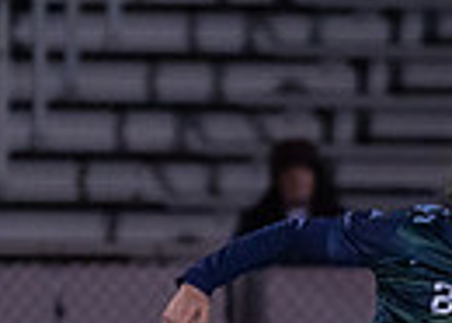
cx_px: 505
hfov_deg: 1.3
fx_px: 19446
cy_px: 462
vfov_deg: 1.0
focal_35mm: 1514
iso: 2500
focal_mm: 200
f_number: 2.8
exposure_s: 1/1000
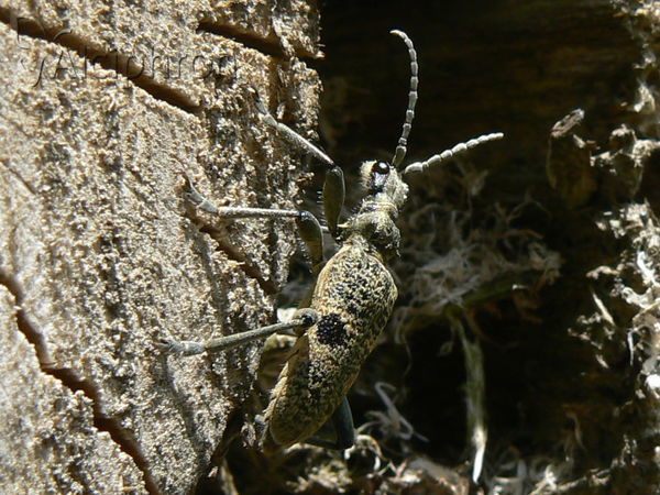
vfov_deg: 39.7
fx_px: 686
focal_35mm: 36
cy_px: 248
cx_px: 330
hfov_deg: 51.4
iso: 80
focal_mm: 6
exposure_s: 1/320
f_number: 5.6
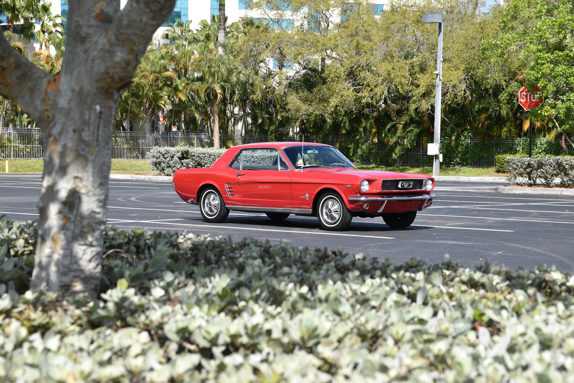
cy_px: 192
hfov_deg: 26.0
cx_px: 287
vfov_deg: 17.5
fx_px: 1244
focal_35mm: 78
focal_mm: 52
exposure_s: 1/320
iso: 200
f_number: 10
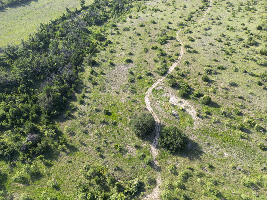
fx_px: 185
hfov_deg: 71.6
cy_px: 100
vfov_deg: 56.8
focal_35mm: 24
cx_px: 134
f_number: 1.7
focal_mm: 6.72
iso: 100
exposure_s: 1/640
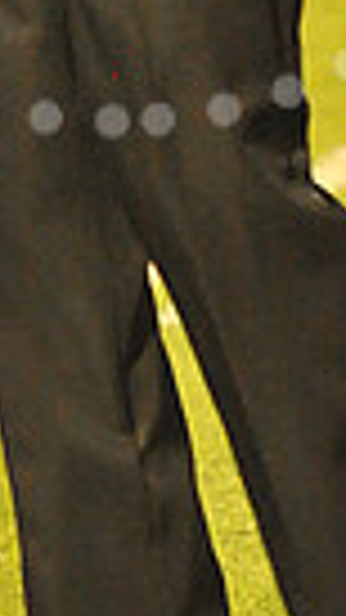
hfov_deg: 1.4
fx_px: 14460
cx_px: 112
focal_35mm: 886
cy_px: -414
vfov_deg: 2.4
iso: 6400
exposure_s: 1/200
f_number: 5
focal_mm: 200
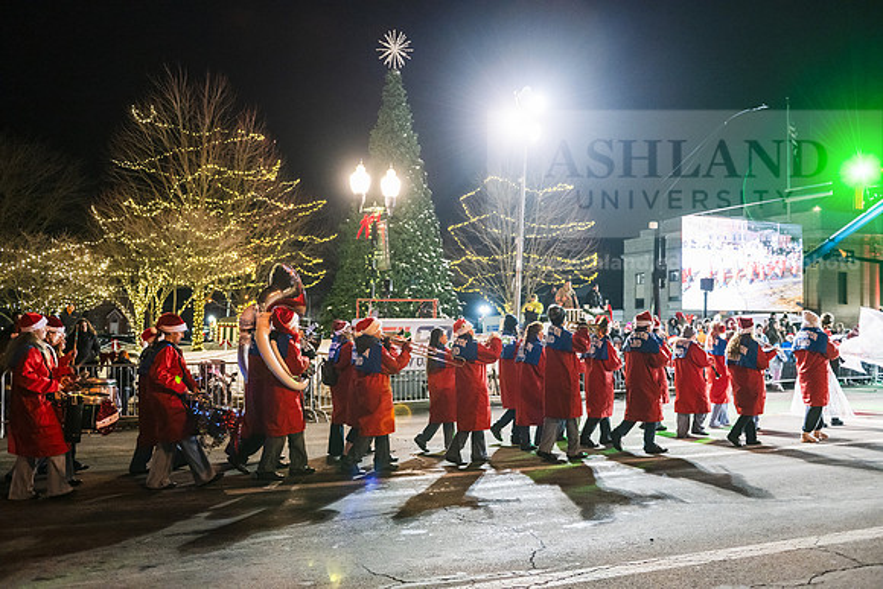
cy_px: 294
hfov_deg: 55.8
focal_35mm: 34
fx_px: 834
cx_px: 442
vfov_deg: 38.9
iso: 2500
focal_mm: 34
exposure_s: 1/160
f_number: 2.8
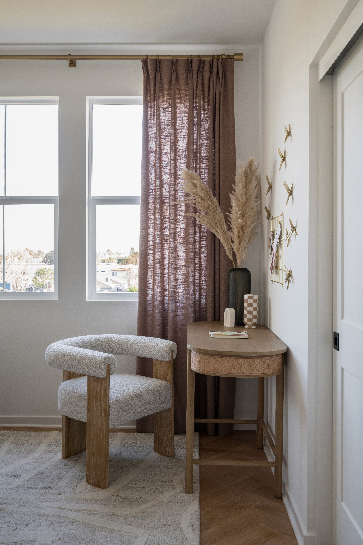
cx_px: 182
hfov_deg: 37.9
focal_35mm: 35
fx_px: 529
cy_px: 272
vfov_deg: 54.4
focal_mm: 35
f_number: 8
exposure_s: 1/8
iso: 250
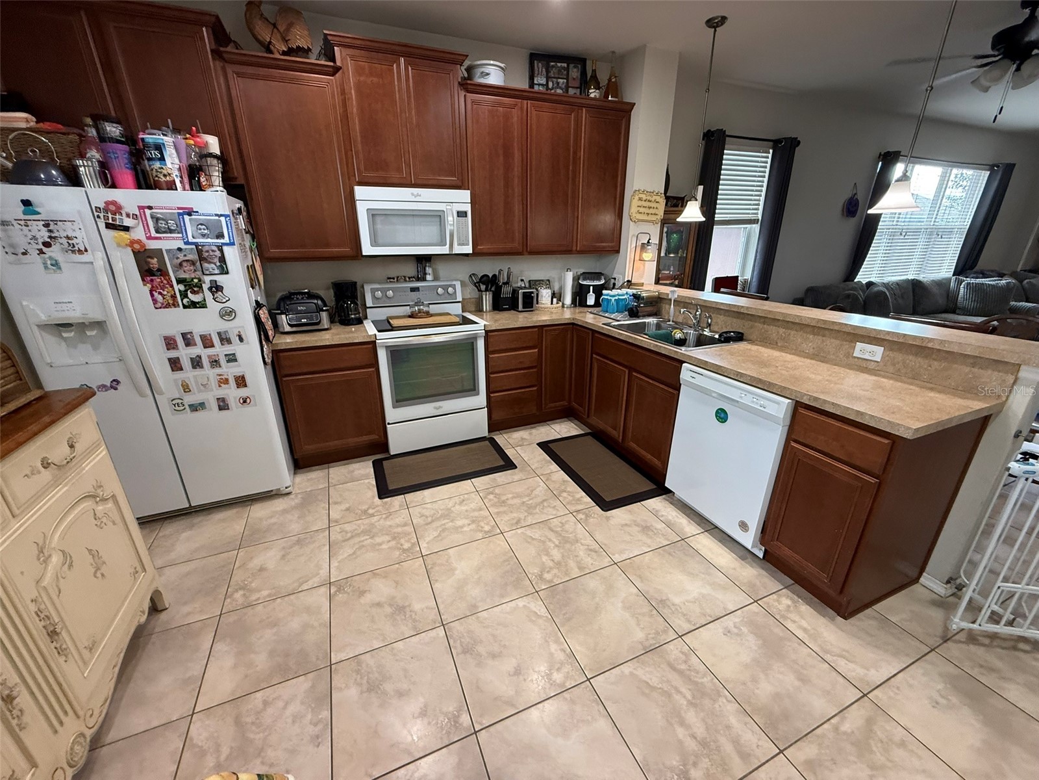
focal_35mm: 14
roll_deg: +0.8
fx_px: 420
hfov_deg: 102.1
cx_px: 520
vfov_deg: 85.7
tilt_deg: -19.9
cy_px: 390
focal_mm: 2.22
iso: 320
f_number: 2.2
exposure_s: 1/60
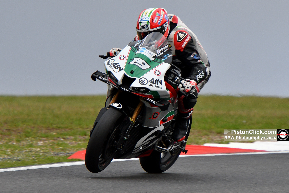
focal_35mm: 800
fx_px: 6423
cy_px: 96
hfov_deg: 2.6
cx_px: 144
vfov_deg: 1.7
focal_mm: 400
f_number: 6.3
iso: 320
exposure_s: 1/1000
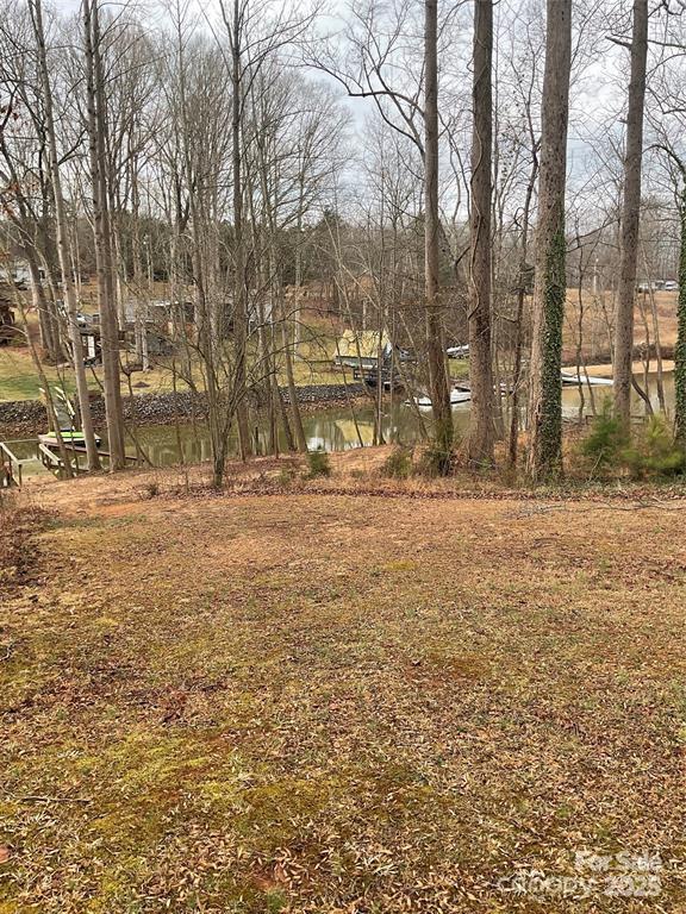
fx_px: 766
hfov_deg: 48.2
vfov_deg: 61.7
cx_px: 343
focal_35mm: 29
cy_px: 457
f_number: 1.8
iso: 16
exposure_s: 1/312
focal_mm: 3
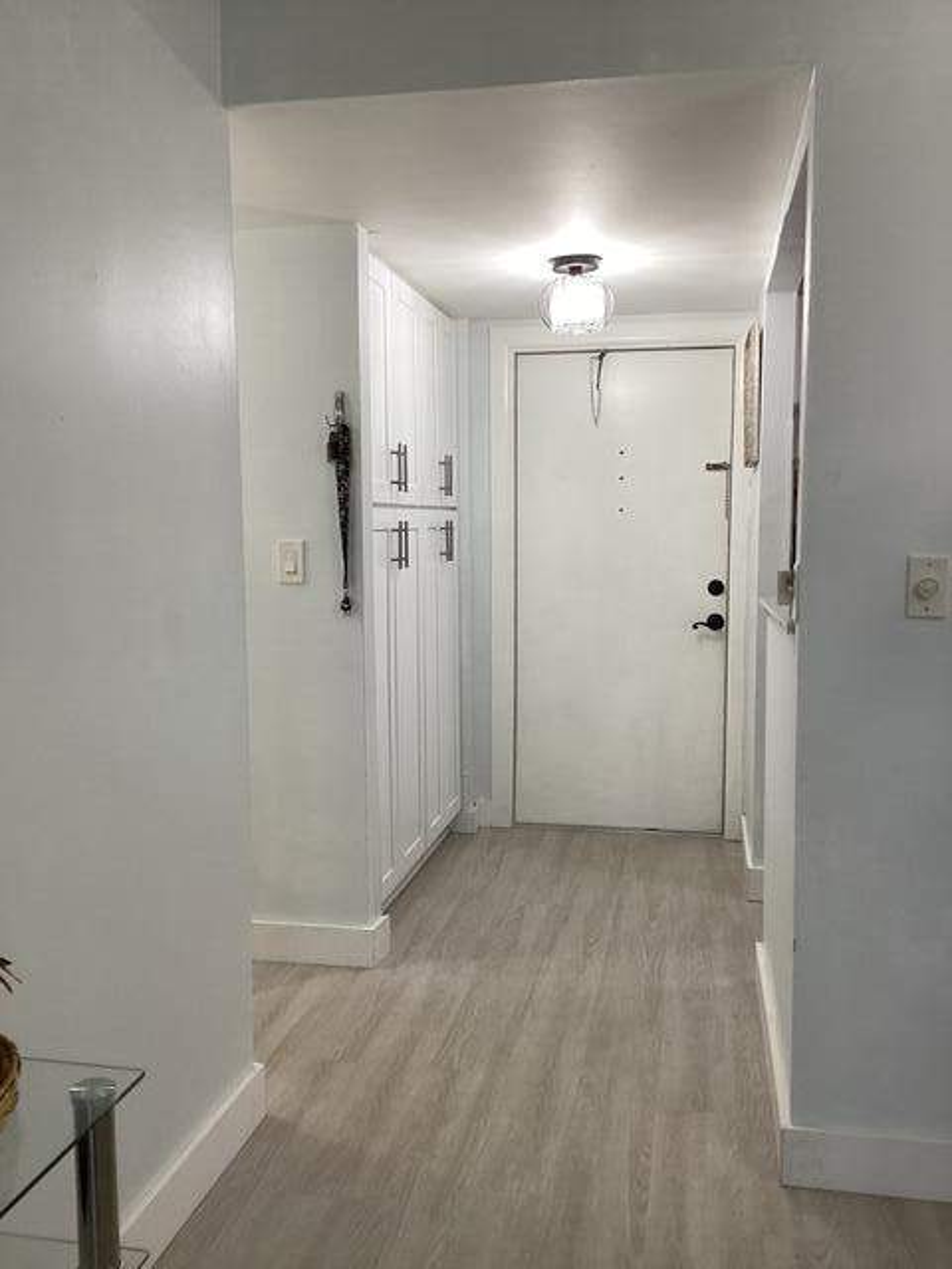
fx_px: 1137
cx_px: 476
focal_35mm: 31
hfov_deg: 45.4
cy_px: 634
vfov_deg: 58.4
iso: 80
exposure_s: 1/60
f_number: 2.4
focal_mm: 3.3
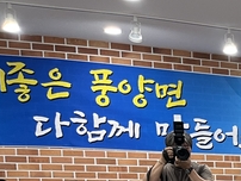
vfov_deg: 14.9
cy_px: 296
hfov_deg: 18.2
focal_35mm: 90
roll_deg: -0.7
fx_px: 627
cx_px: 407
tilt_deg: -9.9
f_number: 1.6
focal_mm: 5.1
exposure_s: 1/60
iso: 100
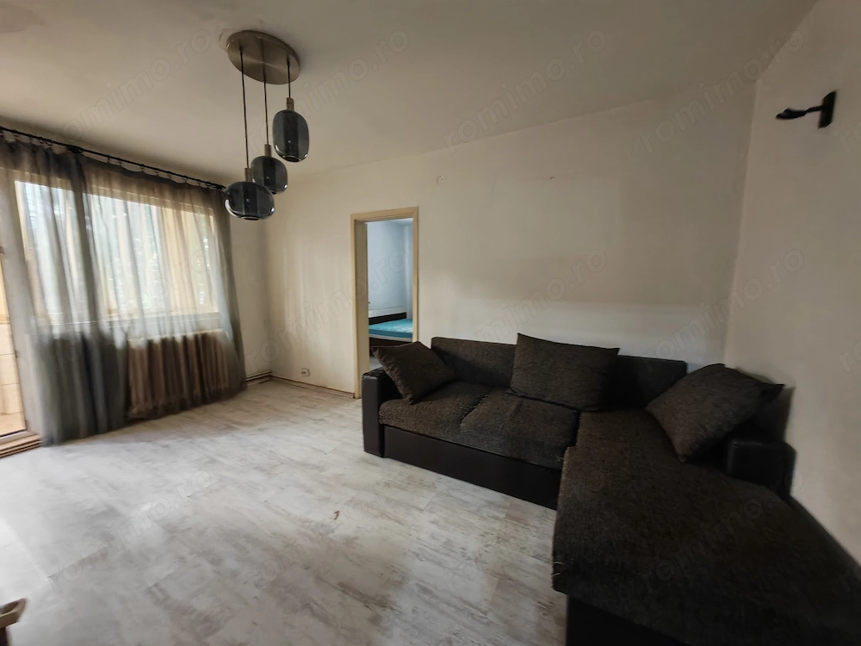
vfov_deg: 94.5
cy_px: 323
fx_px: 298
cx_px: 430
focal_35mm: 12
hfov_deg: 110.5
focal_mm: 1.82
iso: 500
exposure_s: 1/25
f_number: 2
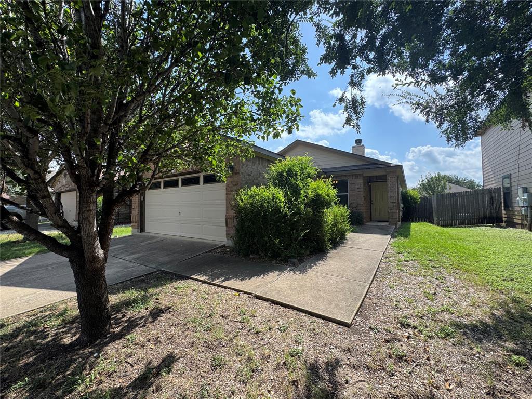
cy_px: 200
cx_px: 266
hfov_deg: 102.1
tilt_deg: +2.1
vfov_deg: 85.7
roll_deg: +0.4
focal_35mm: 14
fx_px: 215
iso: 50
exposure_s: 1/771
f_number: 2.2
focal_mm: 2.22
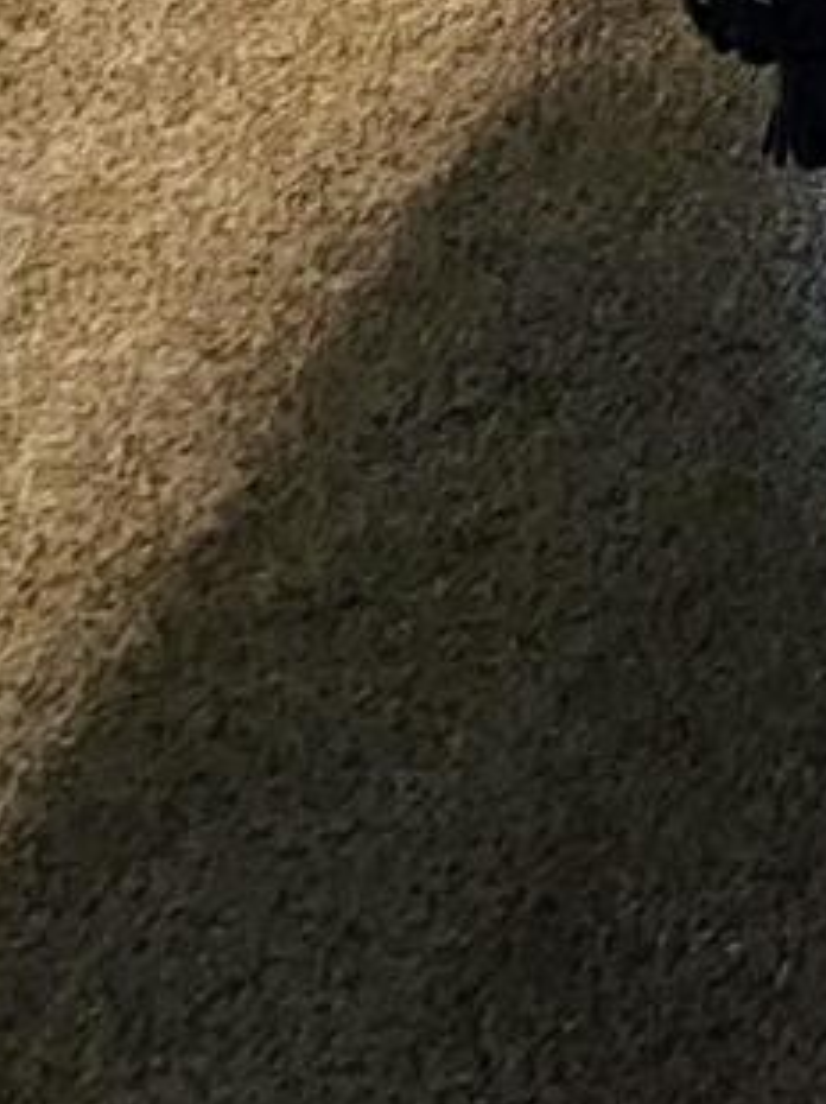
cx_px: 2118
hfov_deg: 12.6
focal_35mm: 84
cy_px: -2044
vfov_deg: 12.3
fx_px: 2676
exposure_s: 1/40
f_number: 2.2
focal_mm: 2.2
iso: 320
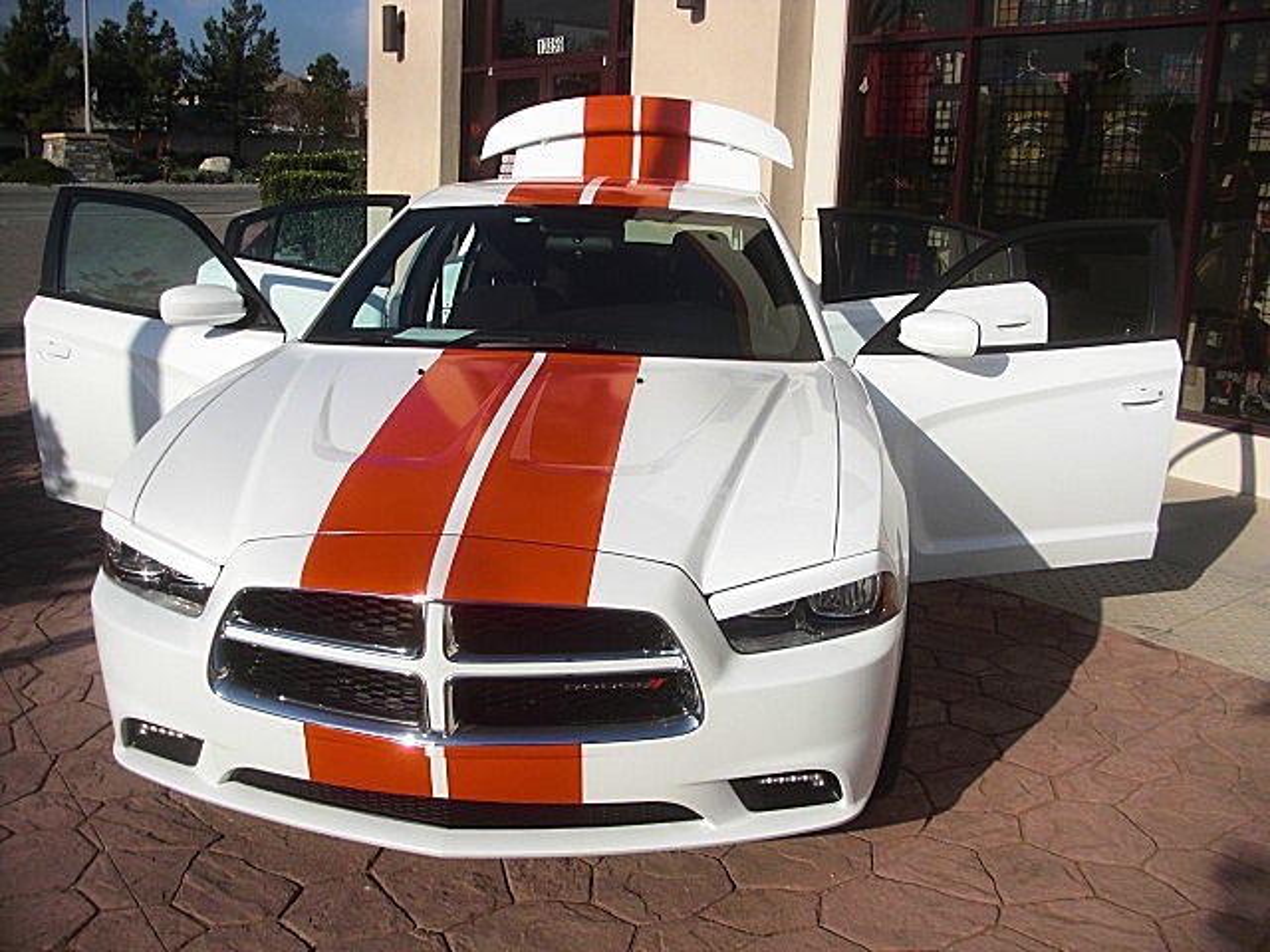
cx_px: 635
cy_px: 476
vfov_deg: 39.7
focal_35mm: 36
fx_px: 1321
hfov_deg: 51.4
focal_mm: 6.3
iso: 50
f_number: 7.9
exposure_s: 1/200
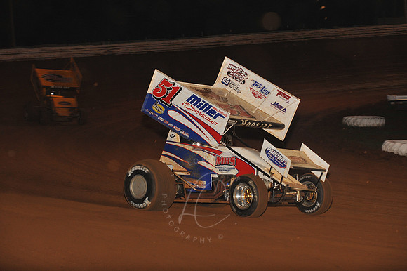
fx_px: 1525
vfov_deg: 10.1
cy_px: 136
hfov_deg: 15.2
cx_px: 204
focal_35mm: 135
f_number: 7.1
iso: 1250
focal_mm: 135
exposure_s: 1/320
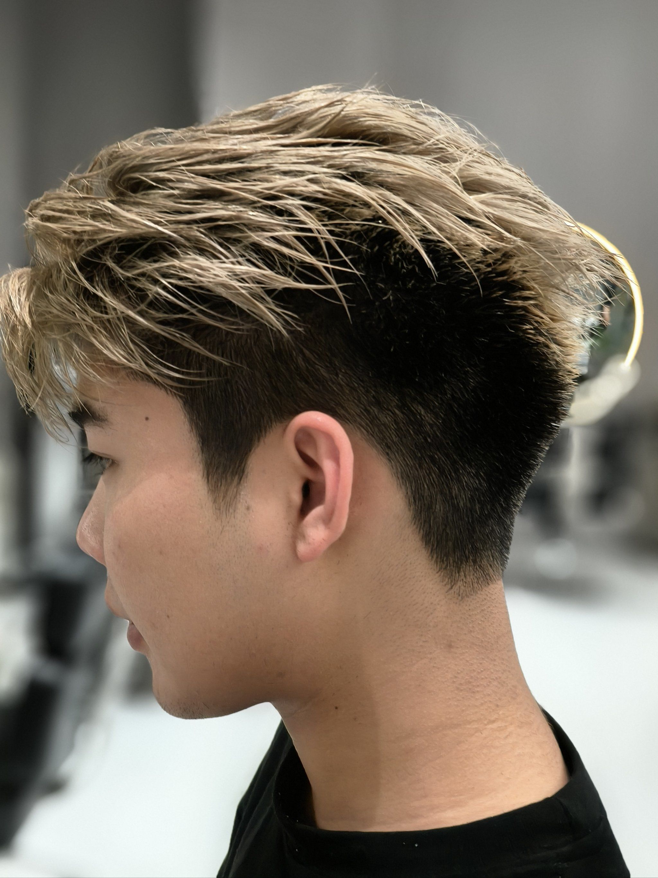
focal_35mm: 47
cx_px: 329
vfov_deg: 40.4
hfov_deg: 30.9
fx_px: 1191
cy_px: 439
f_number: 4.5
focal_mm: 7.08
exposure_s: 1/101
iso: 320
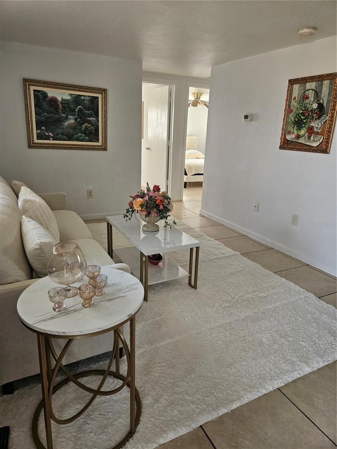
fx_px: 299
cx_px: 168
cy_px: 224
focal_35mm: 23
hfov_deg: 58.9
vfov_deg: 73.9
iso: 160
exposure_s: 1/120
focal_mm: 5.4
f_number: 1.8
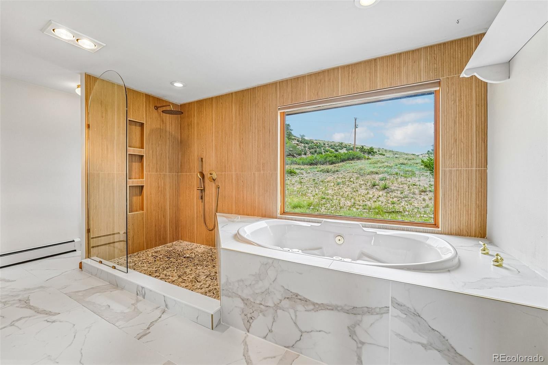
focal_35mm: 14
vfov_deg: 81.2
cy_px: 182
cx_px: 274
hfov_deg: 104.3
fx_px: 213
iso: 200
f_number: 8
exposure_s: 1/30
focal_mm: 14
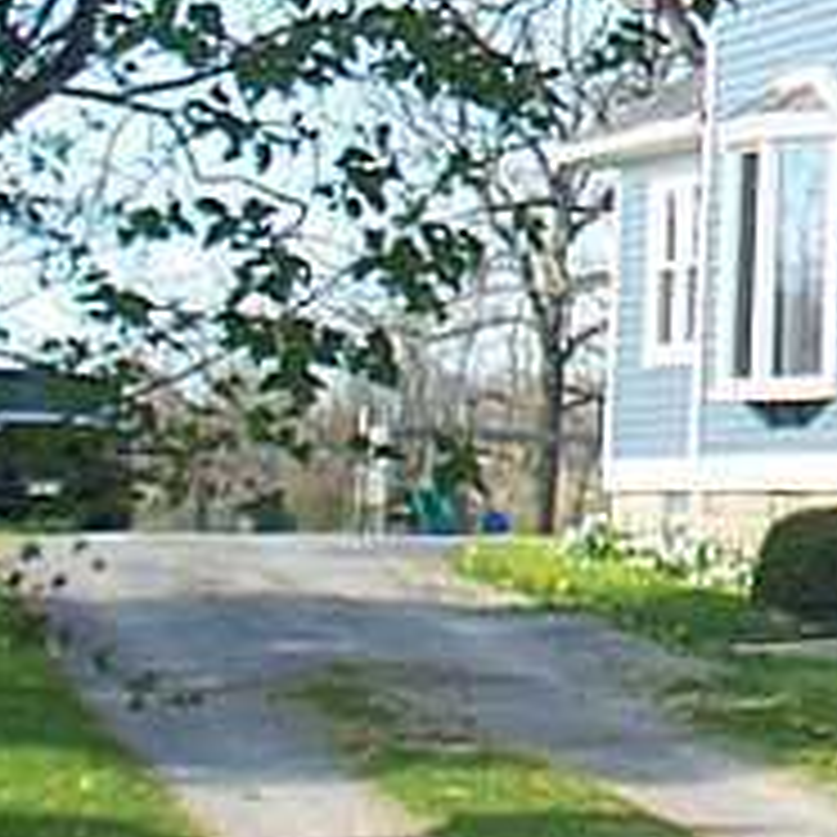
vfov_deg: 9.3
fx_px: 5088
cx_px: 1773
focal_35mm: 186
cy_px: -81
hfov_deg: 8.8
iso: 64
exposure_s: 1/200
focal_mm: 8
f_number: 4
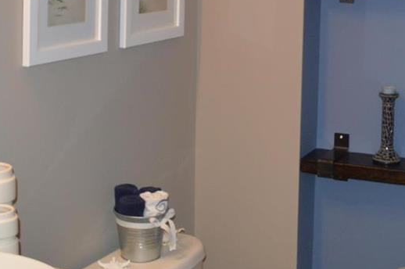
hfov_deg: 20.0
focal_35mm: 102
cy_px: -33
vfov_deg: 13.1
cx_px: 228
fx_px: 1146
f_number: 3.8
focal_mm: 22
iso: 560
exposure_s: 1/60
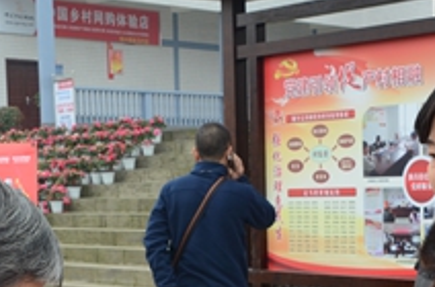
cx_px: 281
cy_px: 323
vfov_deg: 13.4
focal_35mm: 99
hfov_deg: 20.6
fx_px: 1193
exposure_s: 1/90
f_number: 9.5
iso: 640
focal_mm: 28
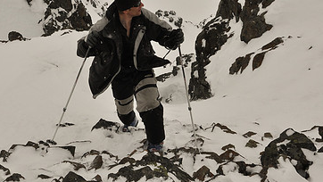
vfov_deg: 18.8
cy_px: 15
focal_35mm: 63
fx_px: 538
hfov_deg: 33.3
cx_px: 128
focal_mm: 25
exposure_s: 1/250
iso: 320
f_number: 13
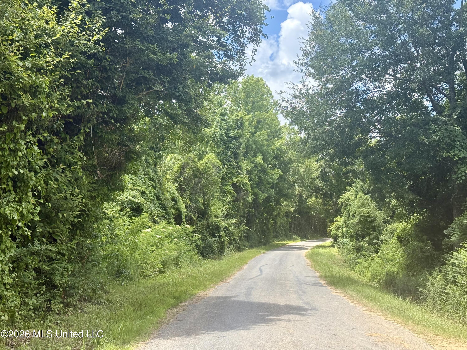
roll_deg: -3.2
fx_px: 648
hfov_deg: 39.7
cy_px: 175
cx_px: 234
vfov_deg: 30.3
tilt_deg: +3.5
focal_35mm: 48
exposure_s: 1/1608
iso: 80
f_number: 1.78
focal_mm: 6.76
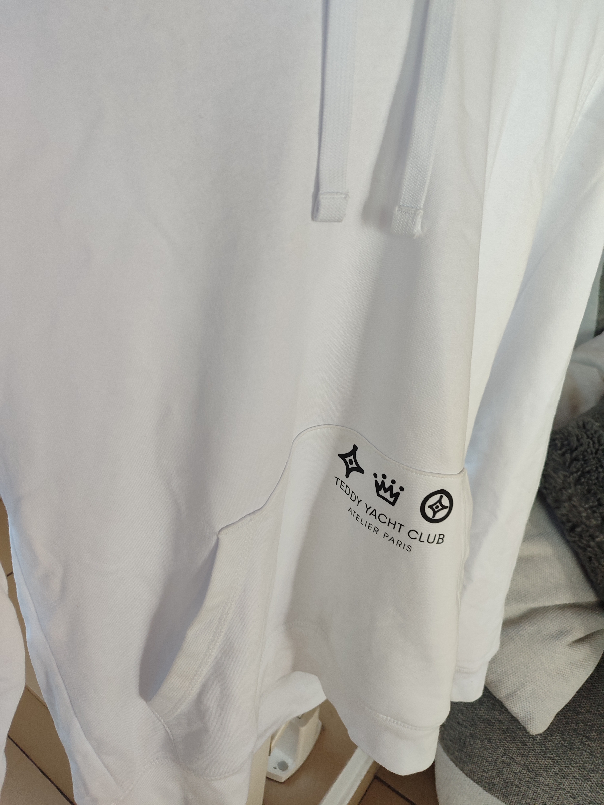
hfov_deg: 54.9
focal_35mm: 25
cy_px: 402
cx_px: 302
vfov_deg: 69.4
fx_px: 582
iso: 474
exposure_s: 1/50
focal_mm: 5.95
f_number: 1.89
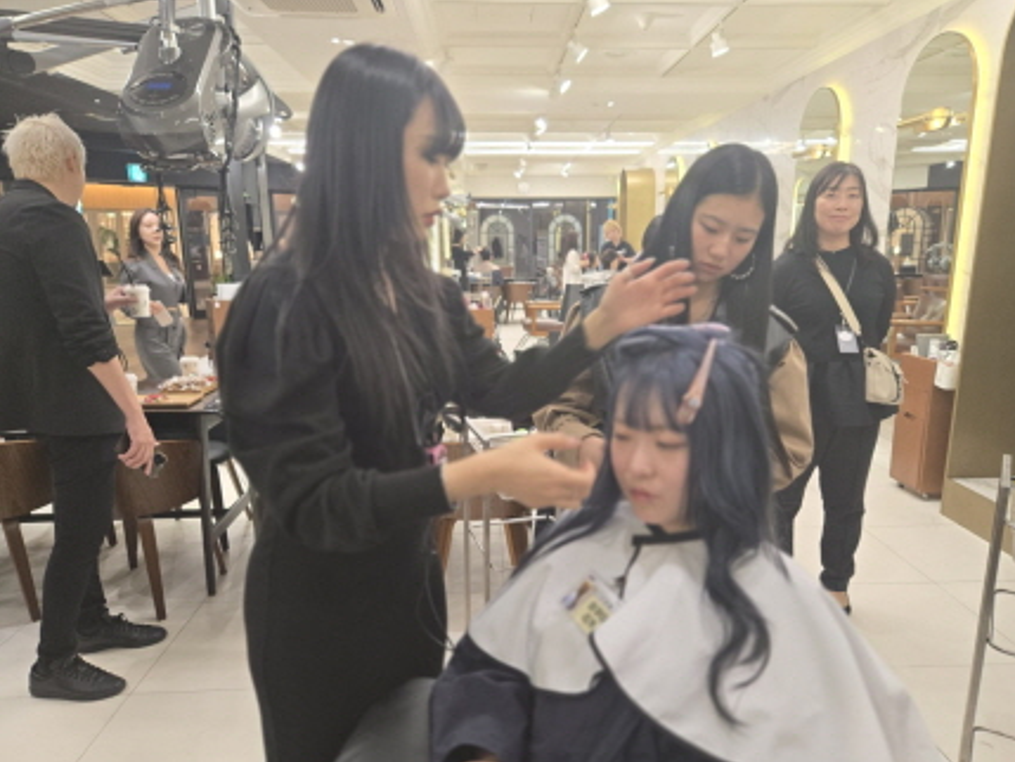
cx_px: 528
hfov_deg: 71.6
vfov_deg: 56.8
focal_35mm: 24
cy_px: 393
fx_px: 704
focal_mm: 5.4
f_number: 1.8
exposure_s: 1/120
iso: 200
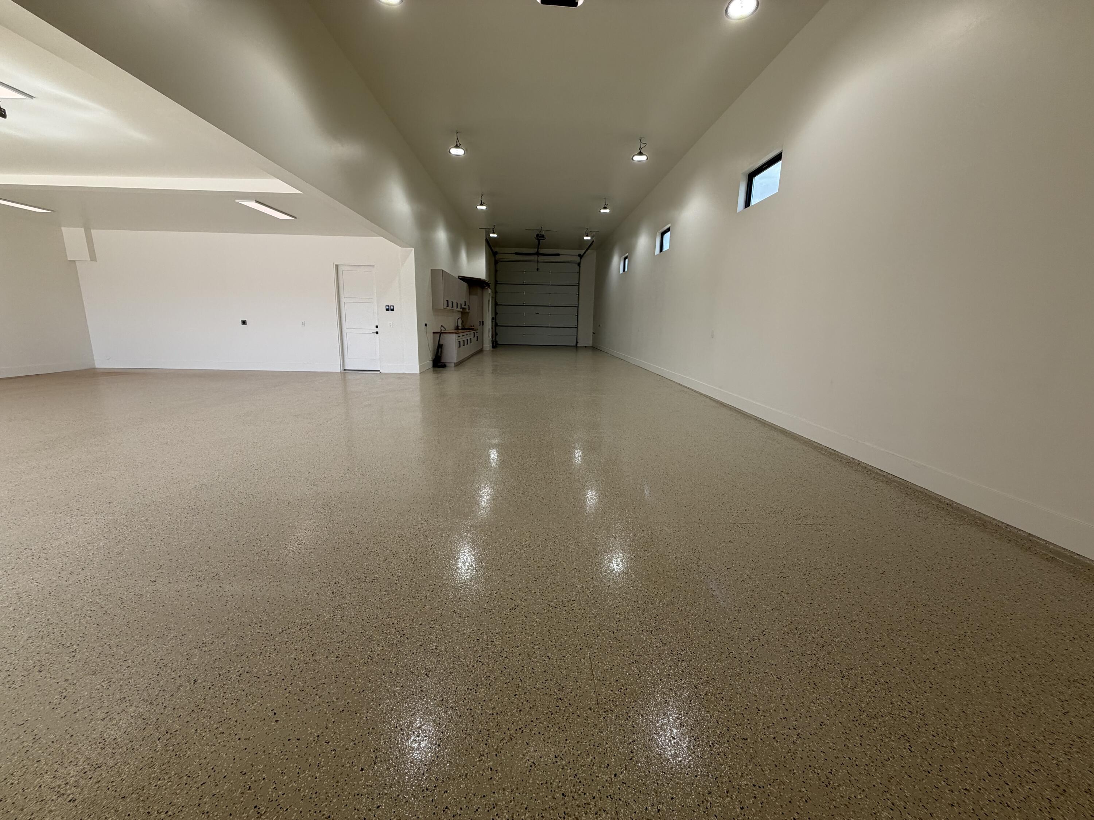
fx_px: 442
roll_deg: -1.3
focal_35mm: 14
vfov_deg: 85.7
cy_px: 410
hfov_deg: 102.1
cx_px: 547
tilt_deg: -10.6
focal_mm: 2.22
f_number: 2.2
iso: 64
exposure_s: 1/502
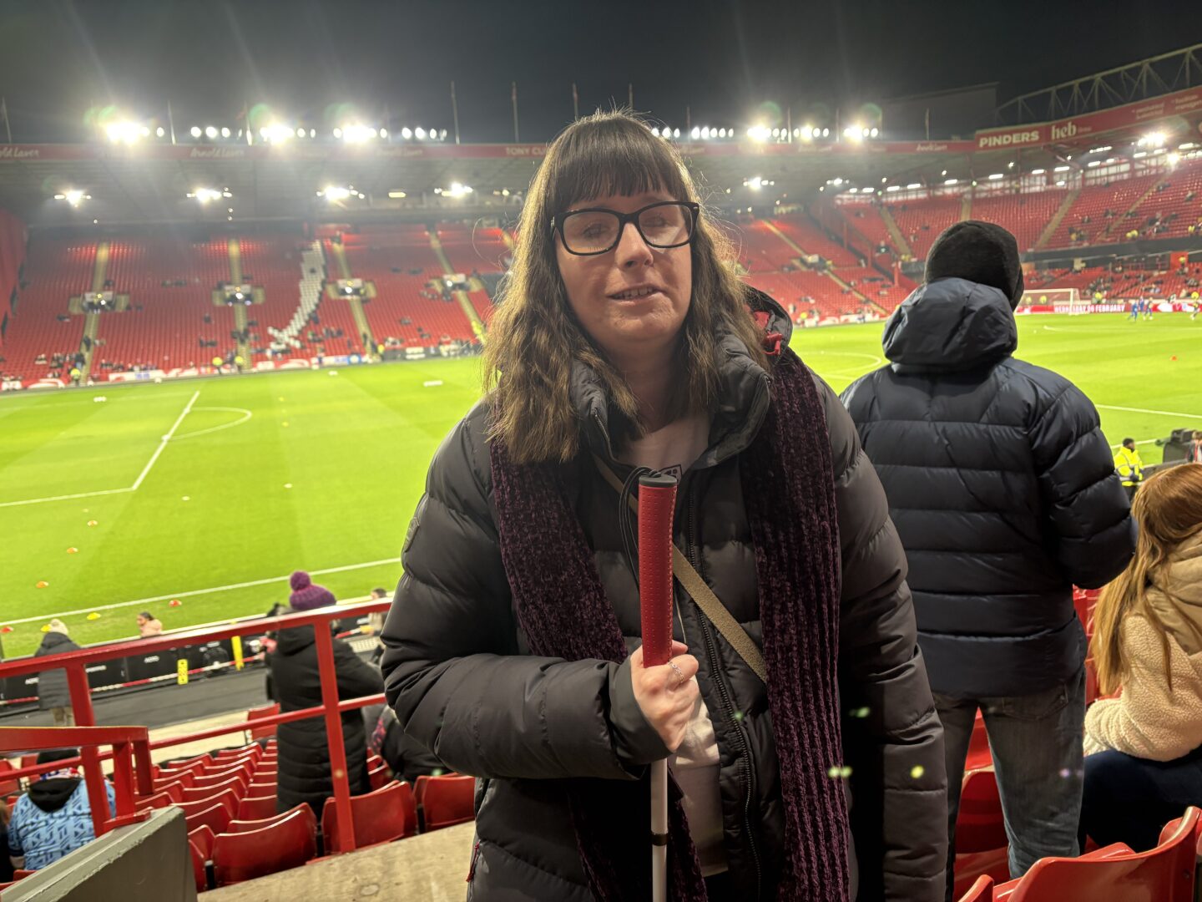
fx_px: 903
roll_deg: +4.2
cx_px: 601
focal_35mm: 26
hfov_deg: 67.3
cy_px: 451
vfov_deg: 53.1
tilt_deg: -9.9
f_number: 1.6
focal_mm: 5.96
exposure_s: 1/50
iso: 160
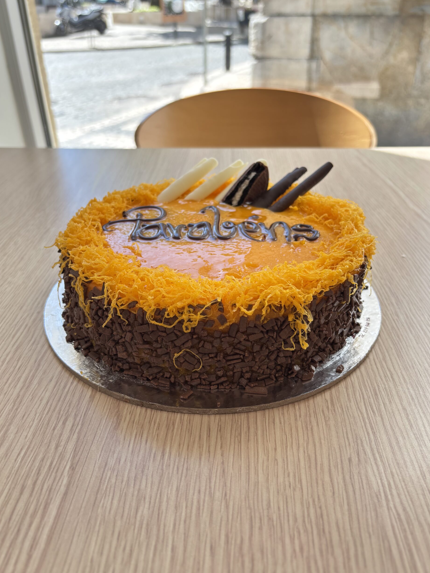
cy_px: 283
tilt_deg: -31.4
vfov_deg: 65.3
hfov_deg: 51.4
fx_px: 447
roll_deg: +0.0
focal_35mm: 27
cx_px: 217
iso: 50
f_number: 1.6
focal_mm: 5.96
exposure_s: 1/228
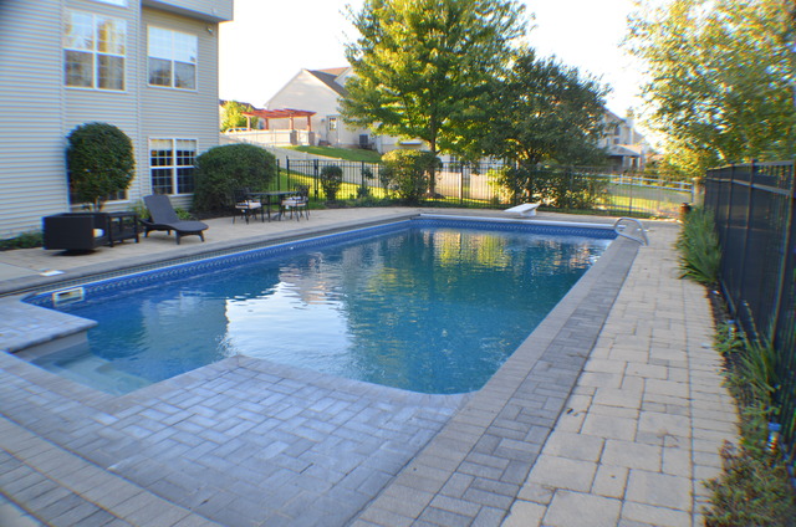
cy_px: 264
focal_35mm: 30
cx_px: 398
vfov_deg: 43.4
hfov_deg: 62.0
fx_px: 662
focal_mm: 20
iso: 250
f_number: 8
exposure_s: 1/60
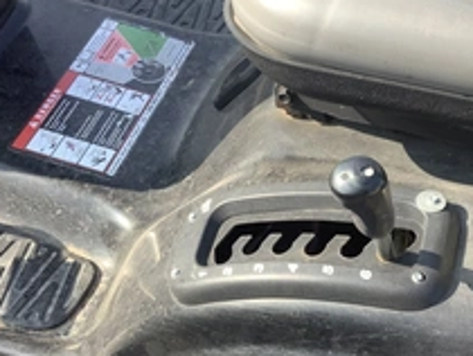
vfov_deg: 24.7
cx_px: 349
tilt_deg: -51.9
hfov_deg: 32.1
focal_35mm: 59
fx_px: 807
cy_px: 243
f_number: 2.4
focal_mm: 3.3
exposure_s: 1/283
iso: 25
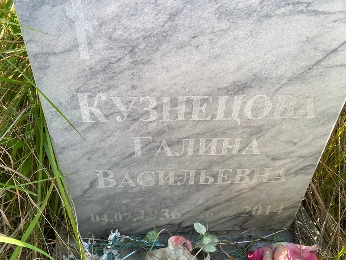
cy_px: 130
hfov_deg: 67.3
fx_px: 260
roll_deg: -0.7
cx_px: 173
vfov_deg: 53.1
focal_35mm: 26
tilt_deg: -34.7
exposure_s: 1/389
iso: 32
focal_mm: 4.25
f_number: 1.8
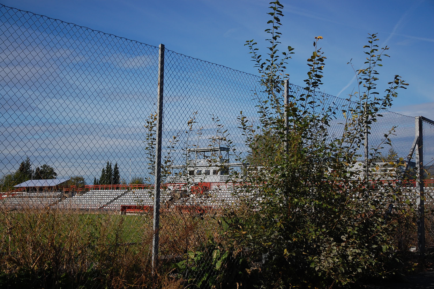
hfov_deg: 41.1
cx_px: 217
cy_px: 144
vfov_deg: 28.0
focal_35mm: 48
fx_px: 578
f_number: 5.6
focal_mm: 32
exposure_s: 1/2000
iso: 200
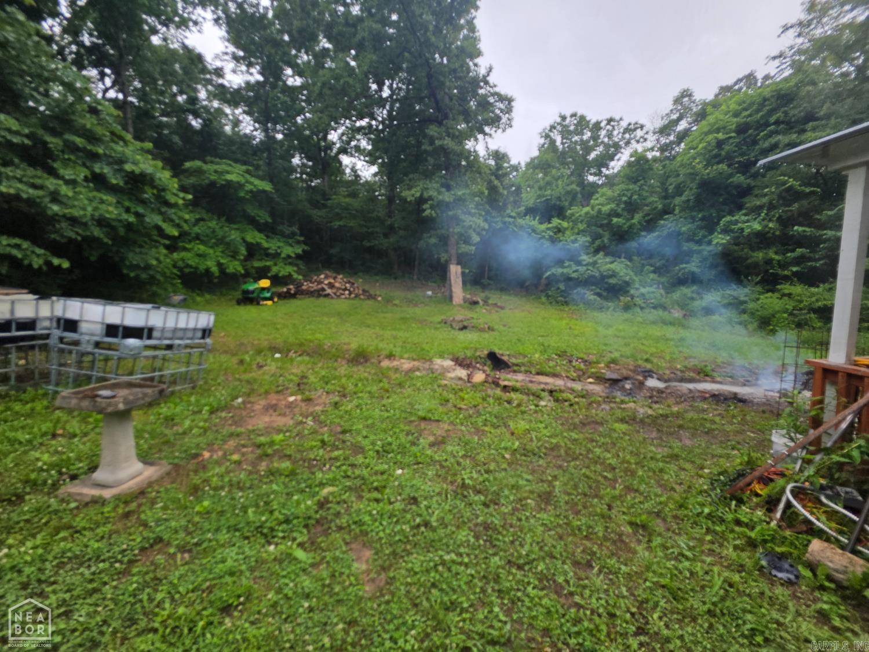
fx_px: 326
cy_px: 326
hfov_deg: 106.2
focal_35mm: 13
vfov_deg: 89.9
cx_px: 434
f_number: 1.9
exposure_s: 1/467
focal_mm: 2.2
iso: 40
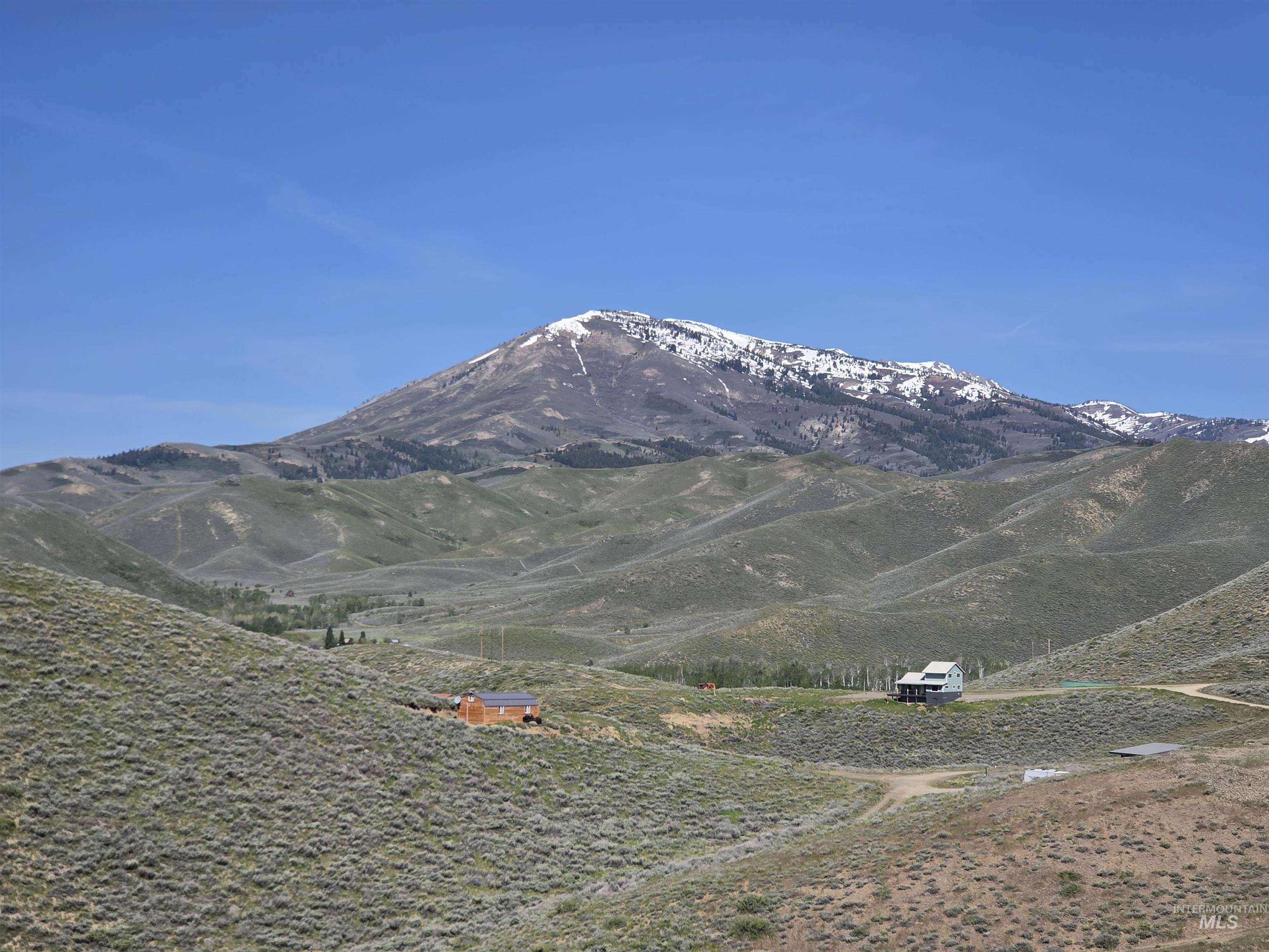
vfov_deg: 21.3
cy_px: 476
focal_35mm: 69
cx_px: 634
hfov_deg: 28.2
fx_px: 2529
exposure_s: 1/1780
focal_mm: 7
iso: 25
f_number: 2.4
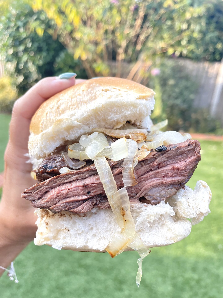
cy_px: 149
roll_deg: -5.8
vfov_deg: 67.3
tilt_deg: -22.7
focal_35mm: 26
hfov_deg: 53.1
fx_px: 223
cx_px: 112
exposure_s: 1/208
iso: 32
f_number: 1.6
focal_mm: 4.2
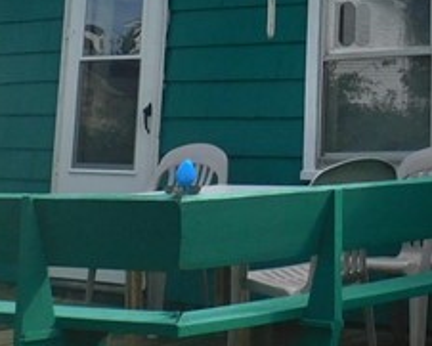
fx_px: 1356
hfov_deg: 17.5
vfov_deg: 13.9
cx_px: 484
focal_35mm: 106
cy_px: -128
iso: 125
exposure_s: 1/640
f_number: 3.3
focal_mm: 4.3
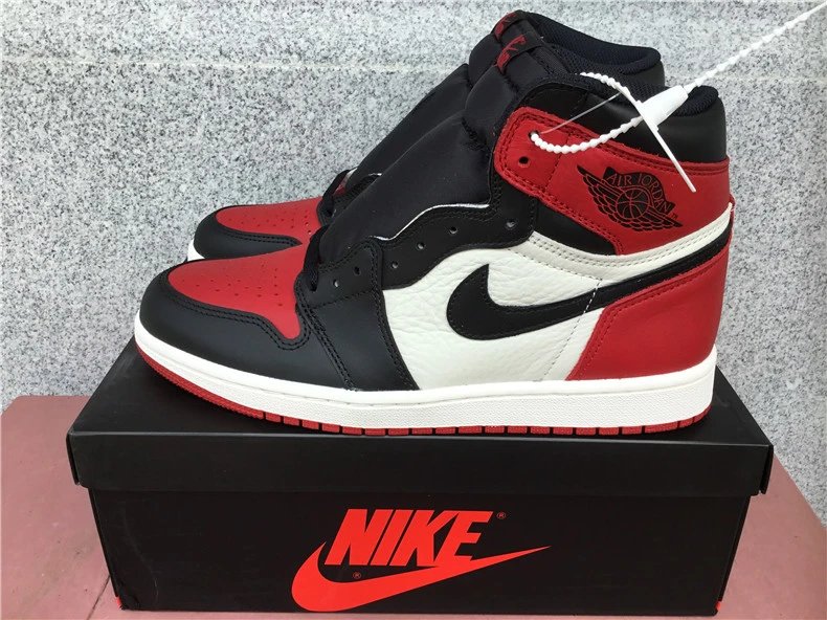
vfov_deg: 45.4
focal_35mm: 31
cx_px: 414
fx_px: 740
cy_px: 310
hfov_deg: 58.4
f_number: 2.4
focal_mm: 3.3
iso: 25
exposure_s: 1/570
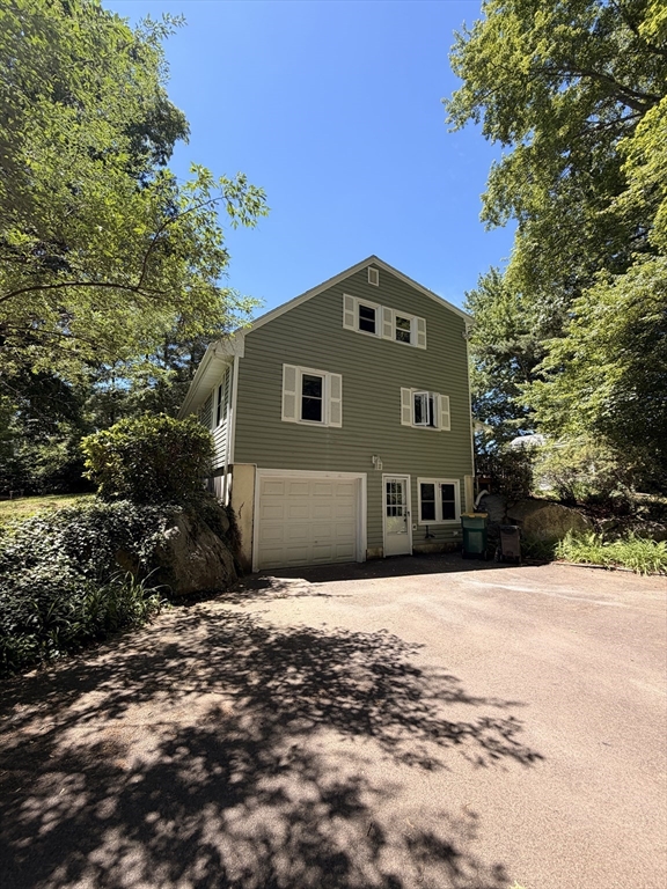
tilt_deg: +8.5
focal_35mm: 14
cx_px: 334
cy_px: 444
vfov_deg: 102.1
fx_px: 360
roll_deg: -0.2
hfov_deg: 85.7
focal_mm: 2.22
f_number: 2.2
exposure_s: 1/564
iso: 40
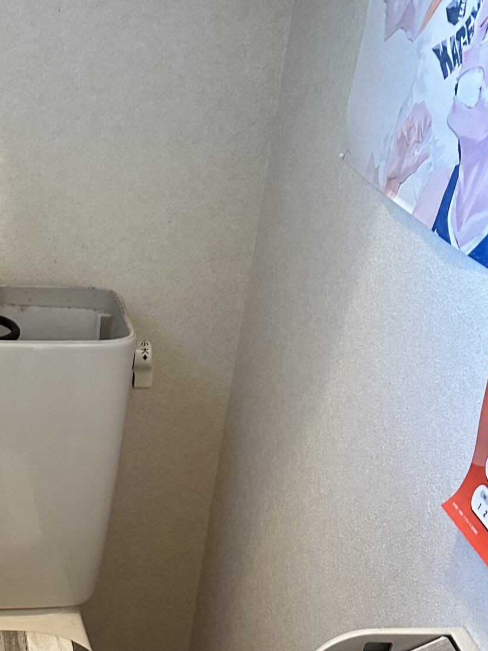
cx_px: 2
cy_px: 510
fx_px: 1034
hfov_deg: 25.3
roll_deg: -1.8
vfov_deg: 34.0
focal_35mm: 55
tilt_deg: -31.9
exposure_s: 1/50
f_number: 1.78
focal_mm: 6.86
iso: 320
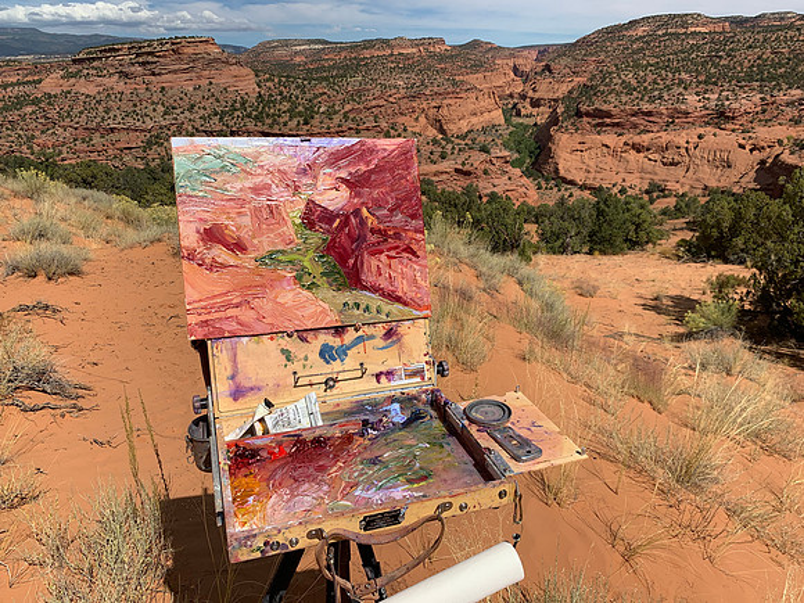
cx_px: 402
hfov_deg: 67.3
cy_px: 302
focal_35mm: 26
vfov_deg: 53.1
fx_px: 604
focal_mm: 4.25
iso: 25
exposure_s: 1/4464
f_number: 1.8
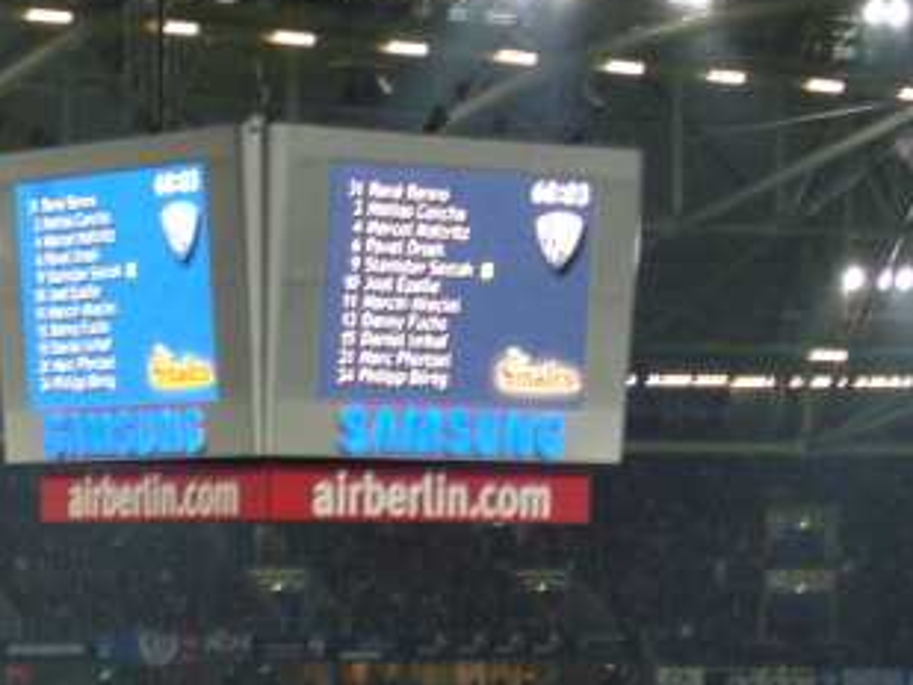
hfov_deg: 11.6
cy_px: 368
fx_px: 4486
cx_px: 358
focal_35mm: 170
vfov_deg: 8.7
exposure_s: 1/40
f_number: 5
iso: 200
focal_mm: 17.4
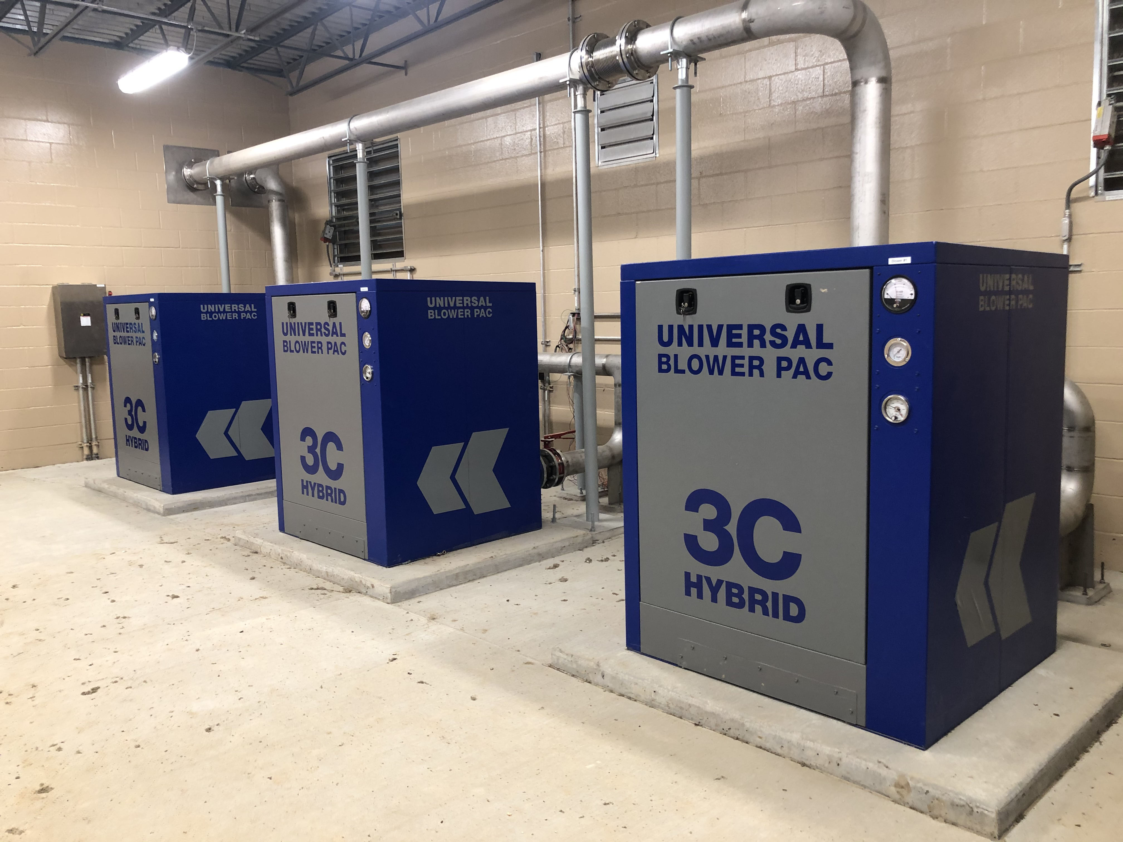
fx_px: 908
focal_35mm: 28
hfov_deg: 63.4
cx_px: 562
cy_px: 421
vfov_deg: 49.7
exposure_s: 1/20
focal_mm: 3.99
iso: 40
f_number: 1.8
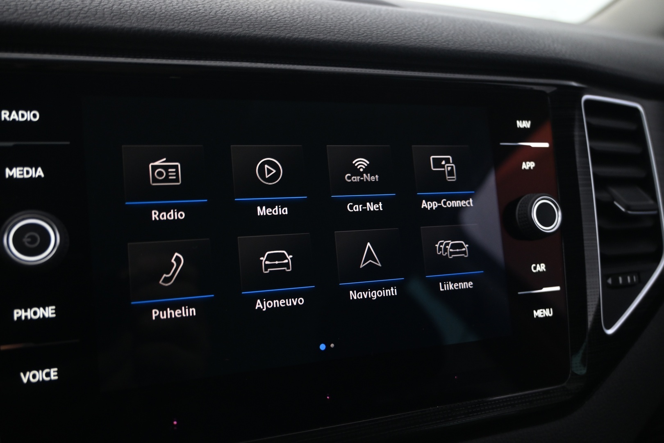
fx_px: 595
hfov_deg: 58.3
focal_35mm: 32
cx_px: 332
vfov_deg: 40.8
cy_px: 222
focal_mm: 21.5
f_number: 4
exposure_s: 1/6
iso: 1000
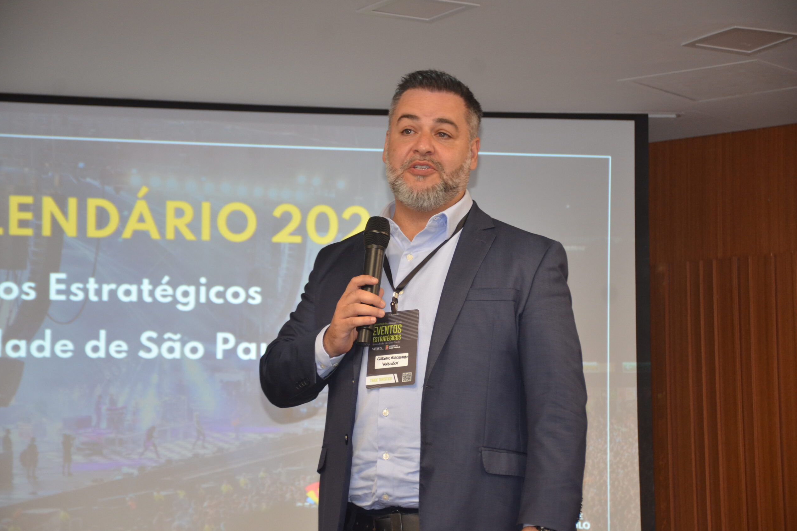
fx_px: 2678
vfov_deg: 11.3
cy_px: 265
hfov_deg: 16.9
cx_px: 400
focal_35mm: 121
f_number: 5.3
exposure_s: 1/60
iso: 800
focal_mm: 80
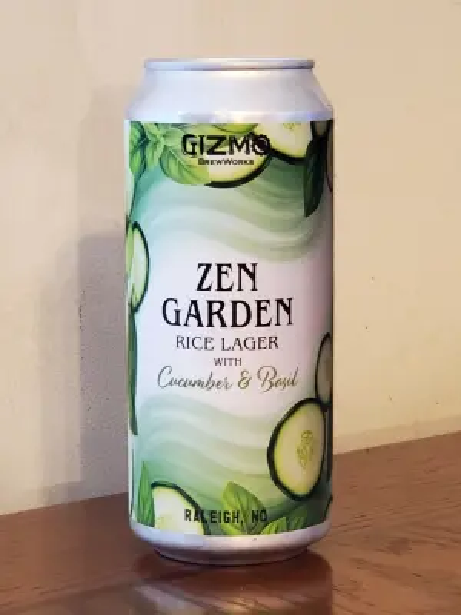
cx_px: 230
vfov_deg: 36.8
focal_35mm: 52
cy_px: 308
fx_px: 923
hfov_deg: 28.0
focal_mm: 6
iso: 400
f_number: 2.4
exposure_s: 1/15
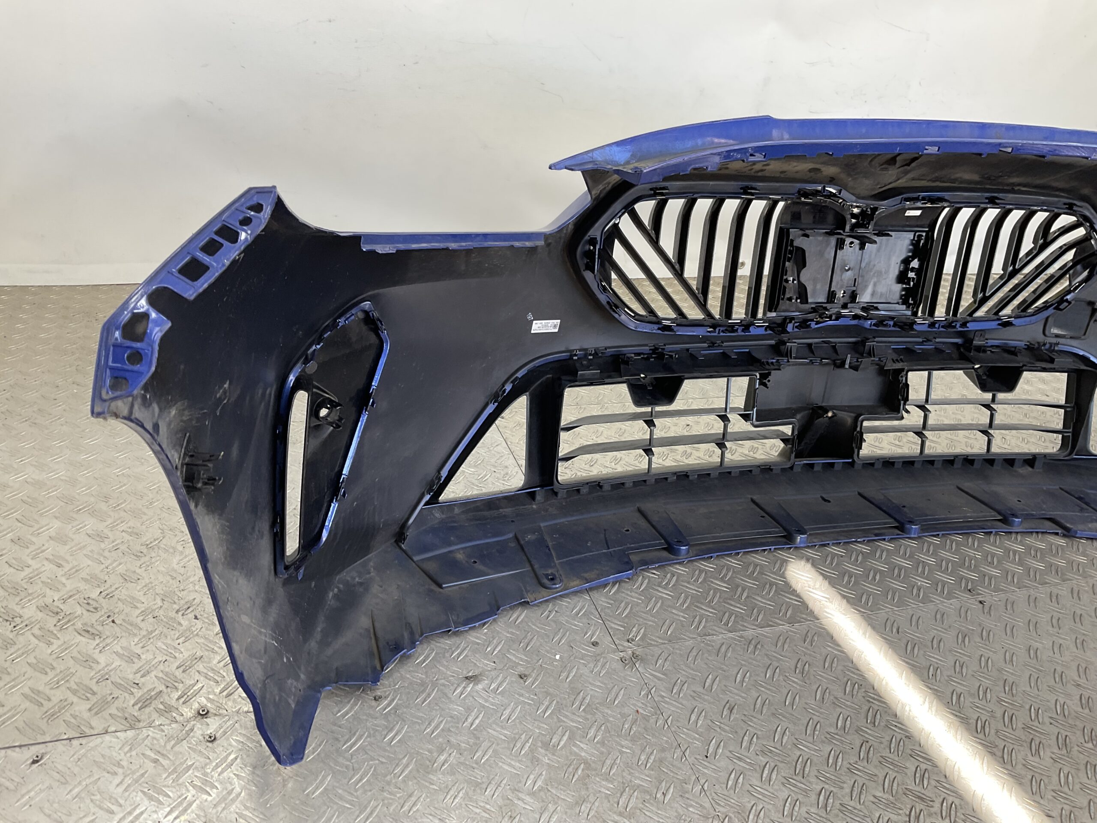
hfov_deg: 61.7
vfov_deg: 48.2
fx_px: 919
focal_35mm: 29
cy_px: 412
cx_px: 548
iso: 25
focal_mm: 3
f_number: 1.8
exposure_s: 1/100
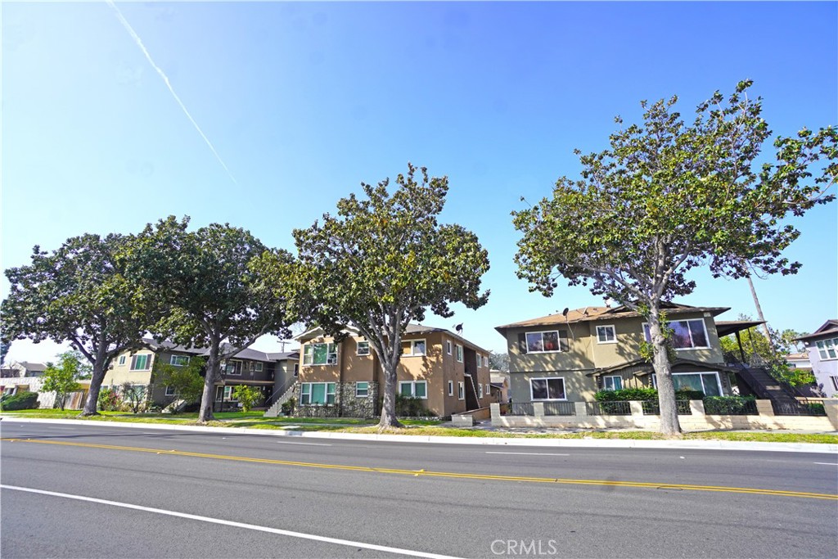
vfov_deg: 77.3
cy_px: 280
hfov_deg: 100.4
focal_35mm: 15
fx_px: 349
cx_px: 419
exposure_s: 1/125
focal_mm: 10
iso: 100
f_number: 9
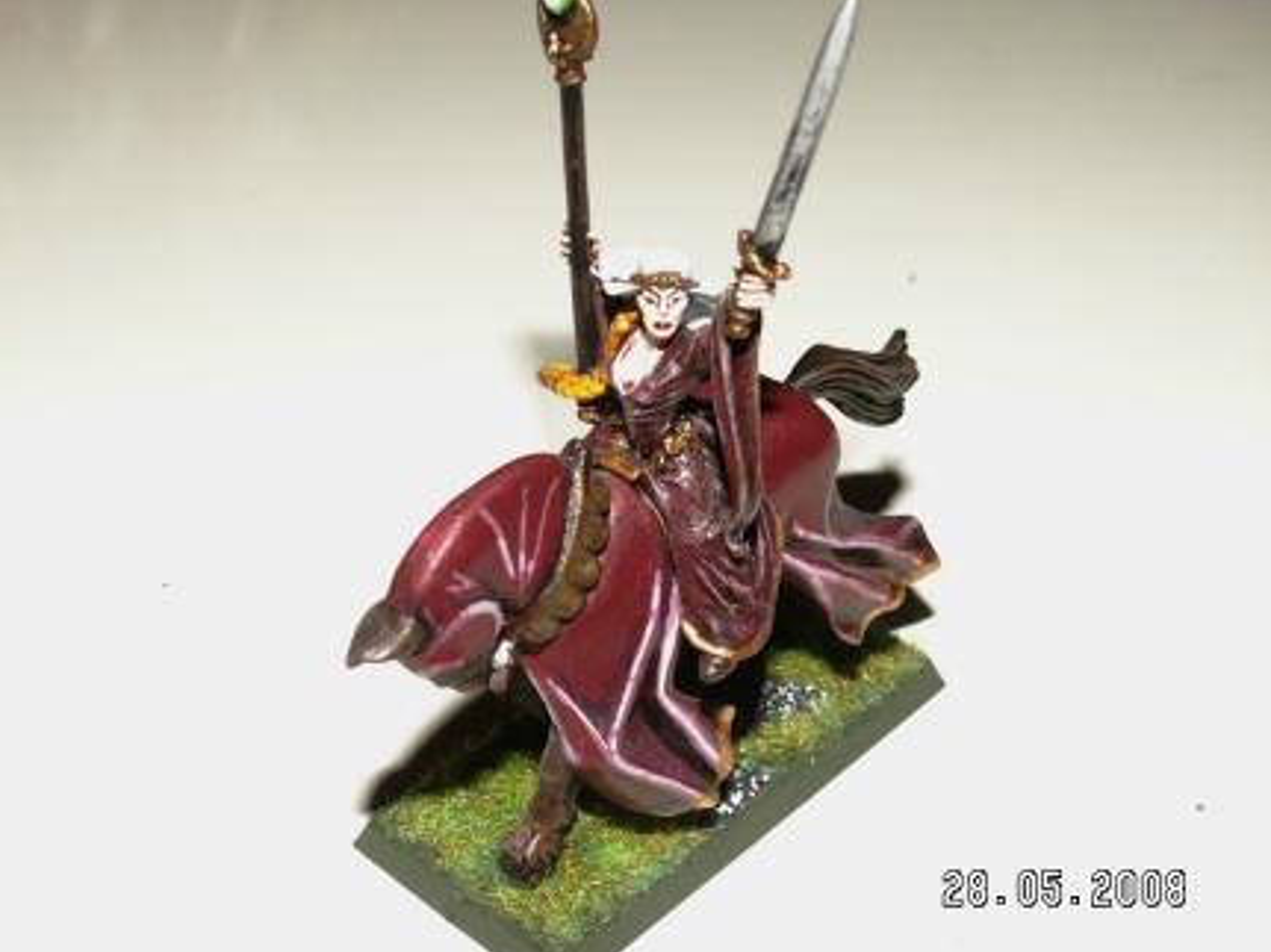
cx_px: 634
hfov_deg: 36.8
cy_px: 489
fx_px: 1909
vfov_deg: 28.0
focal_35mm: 52
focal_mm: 8.38
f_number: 4.5
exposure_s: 1/40
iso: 160
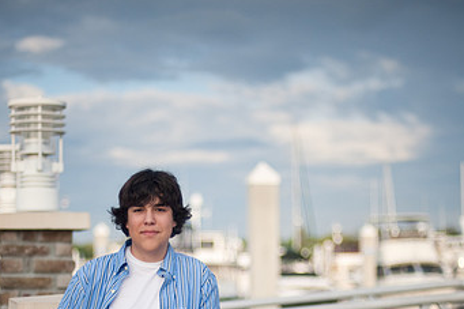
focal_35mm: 85
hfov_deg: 23.9
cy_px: 238
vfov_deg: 16.0
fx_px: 1095
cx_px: 237
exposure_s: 1/8000
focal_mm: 50
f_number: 1.4
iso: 200
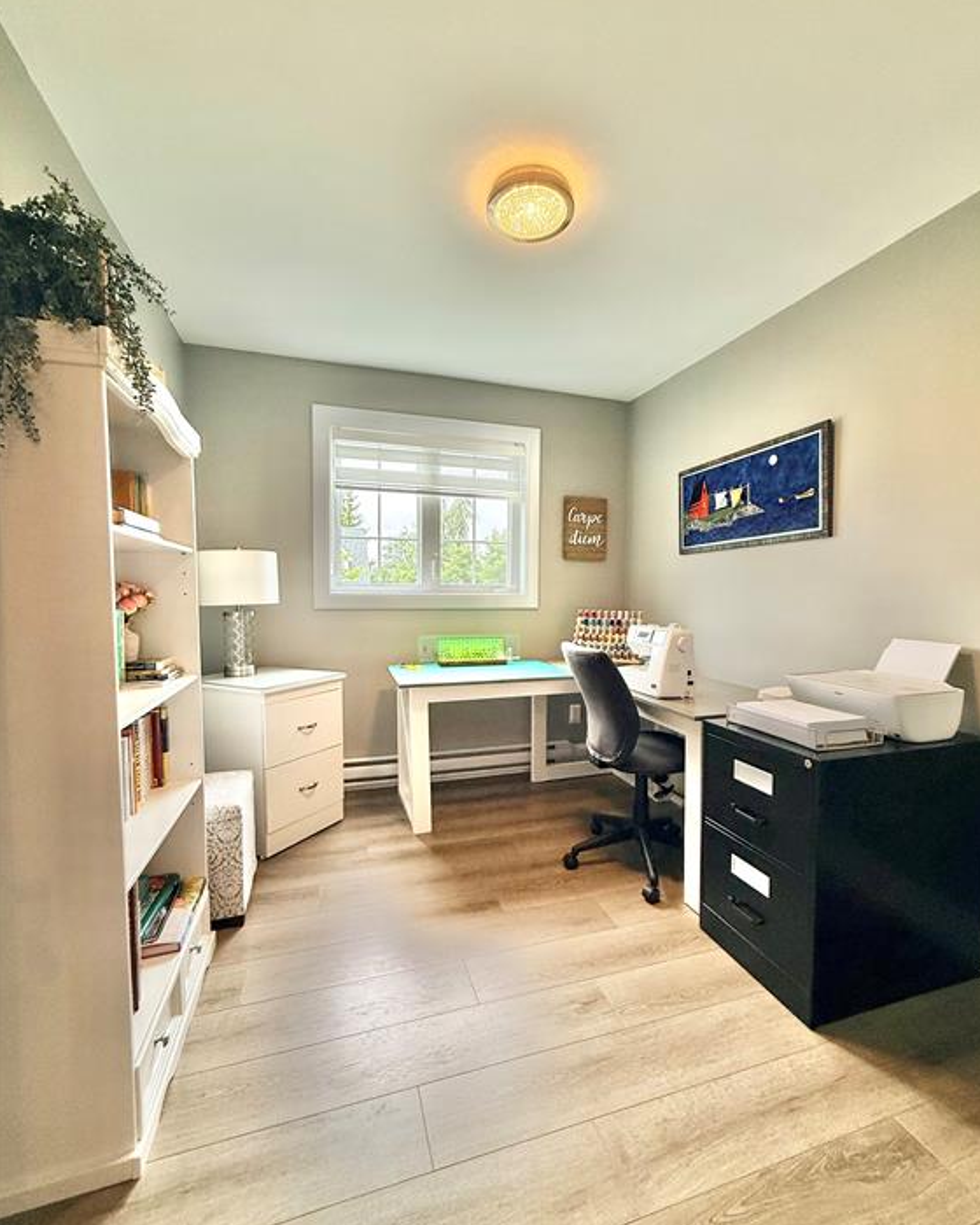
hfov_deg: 84.0
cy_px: 623
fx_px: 544
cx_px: 499
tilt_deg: -2.2
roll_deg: -0.8
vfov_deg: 96.8
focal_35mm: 15
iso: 160
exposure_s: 1/120
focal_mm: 2.22
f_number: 2.2
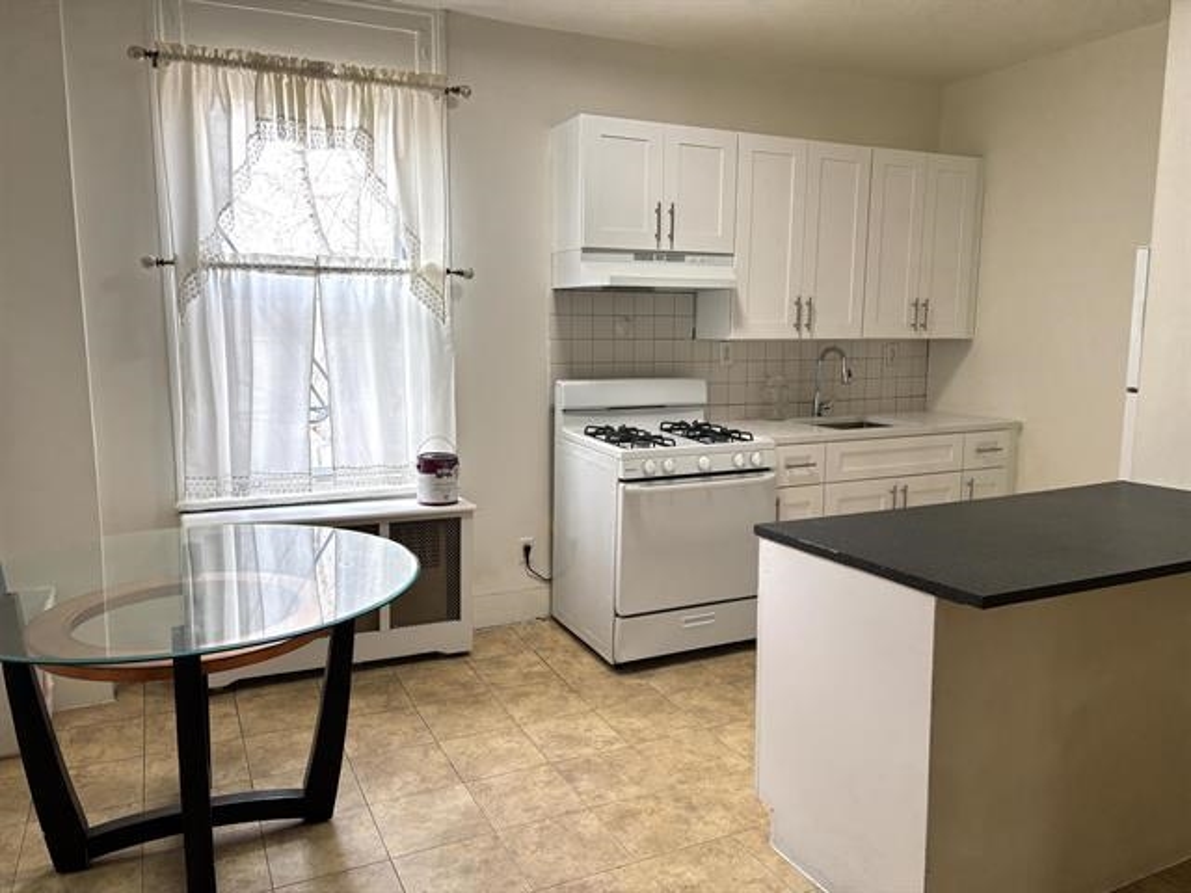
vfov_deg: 53.1
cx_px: 596
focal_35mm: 26
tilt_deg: -8.6
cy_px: 446
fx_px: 895
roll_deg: -0.4
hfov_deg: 67.3
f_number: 1.6
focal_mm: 5.96
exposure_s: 1/121
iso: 50
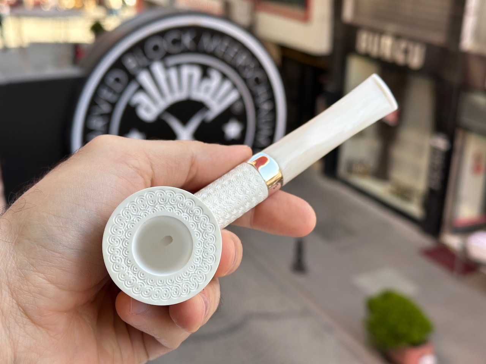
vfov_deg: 30.3
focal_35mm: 48
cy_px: 182
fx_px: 674
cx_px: 243
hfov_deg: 39.7
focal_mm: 6.86
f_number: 1.78
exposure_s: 1/511
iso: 64
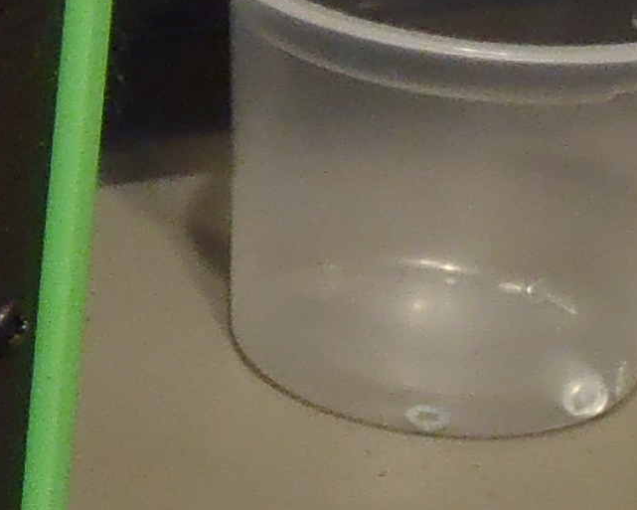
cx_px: -725
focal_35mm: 222
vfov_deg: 7.0
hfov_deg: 8.2
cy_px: 297
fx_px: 4186
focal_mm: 6.07
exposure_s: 1/4
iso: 250
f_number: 4.4
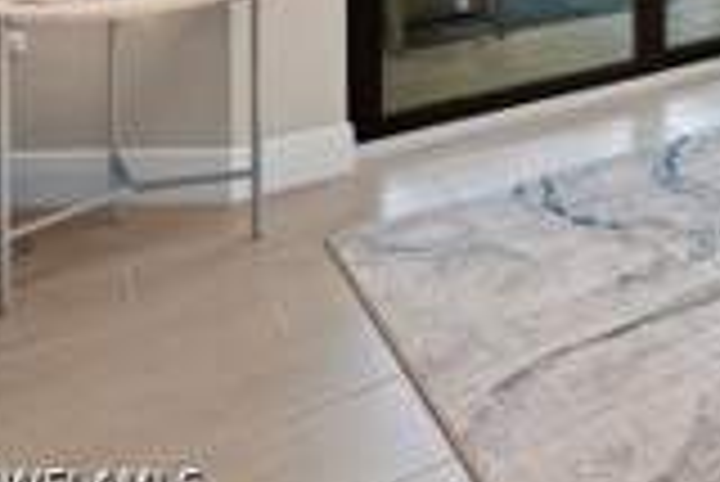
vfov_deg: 23.5
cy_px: -203
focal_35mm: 48
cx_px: 1044
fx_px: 961
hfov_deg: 28.7
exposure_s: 1.3
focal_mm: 16
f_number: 9
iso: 100
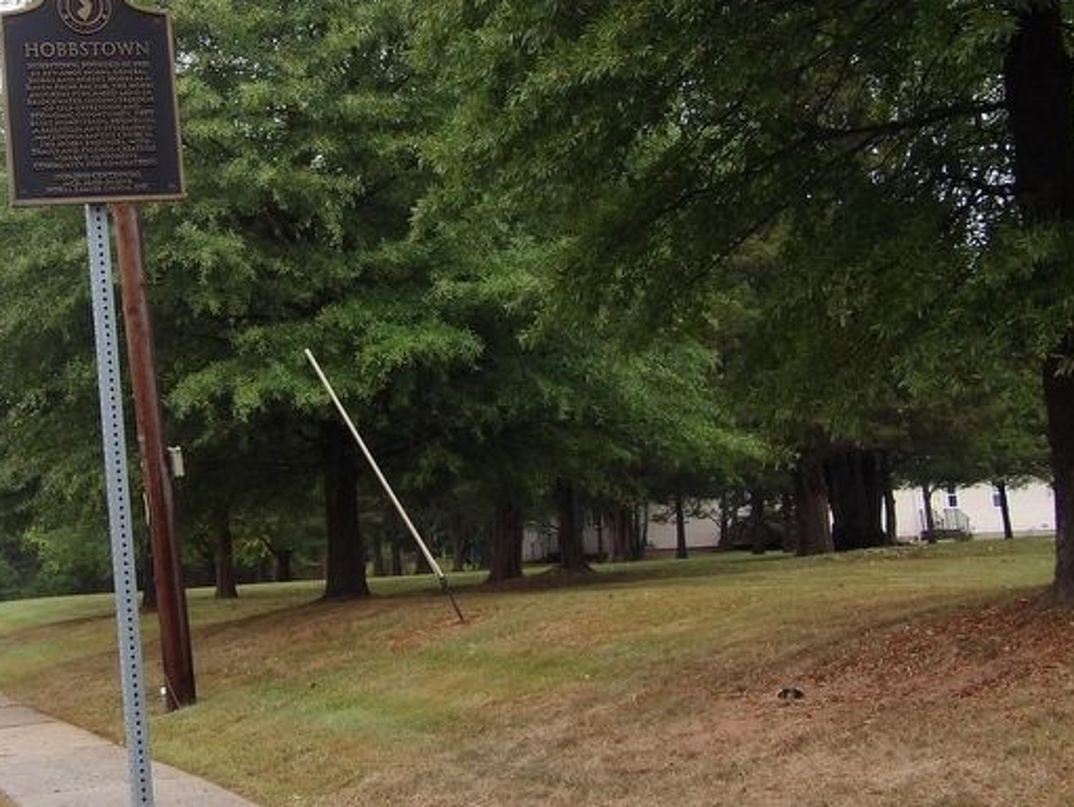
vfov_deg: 23.9
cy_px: 263
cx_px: 309
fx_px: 1894
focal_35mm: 61
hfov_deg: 31.3
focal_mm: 7
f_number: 3.7
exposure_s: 1/80
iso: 100
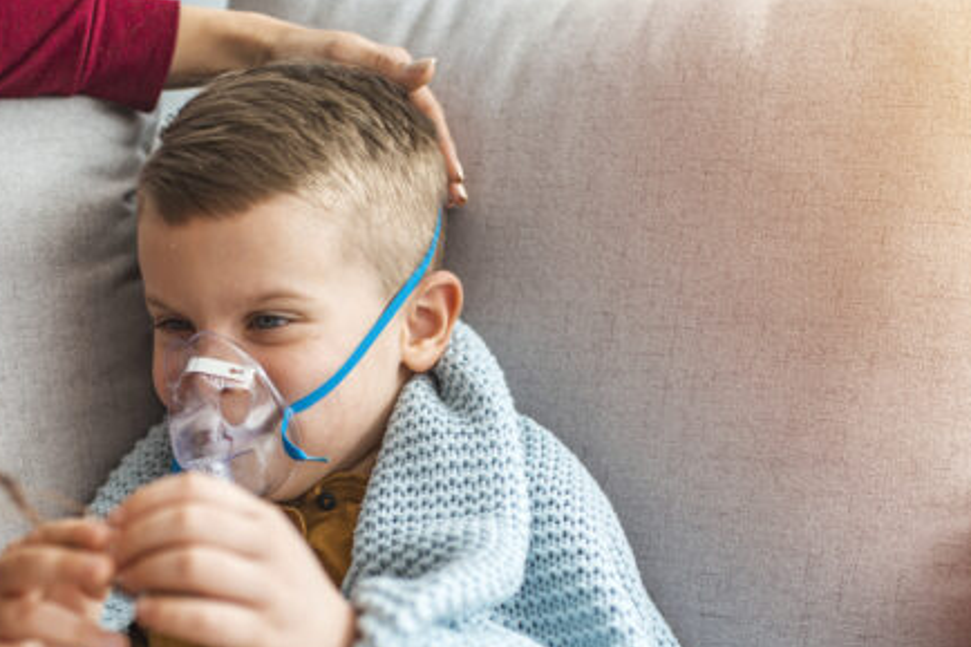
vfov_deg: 21.7
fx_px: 1672
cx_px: 360
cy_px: 477
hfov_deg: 32.2
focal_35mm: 62
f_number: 1.8
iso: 125
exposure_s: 1/100
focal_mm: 35
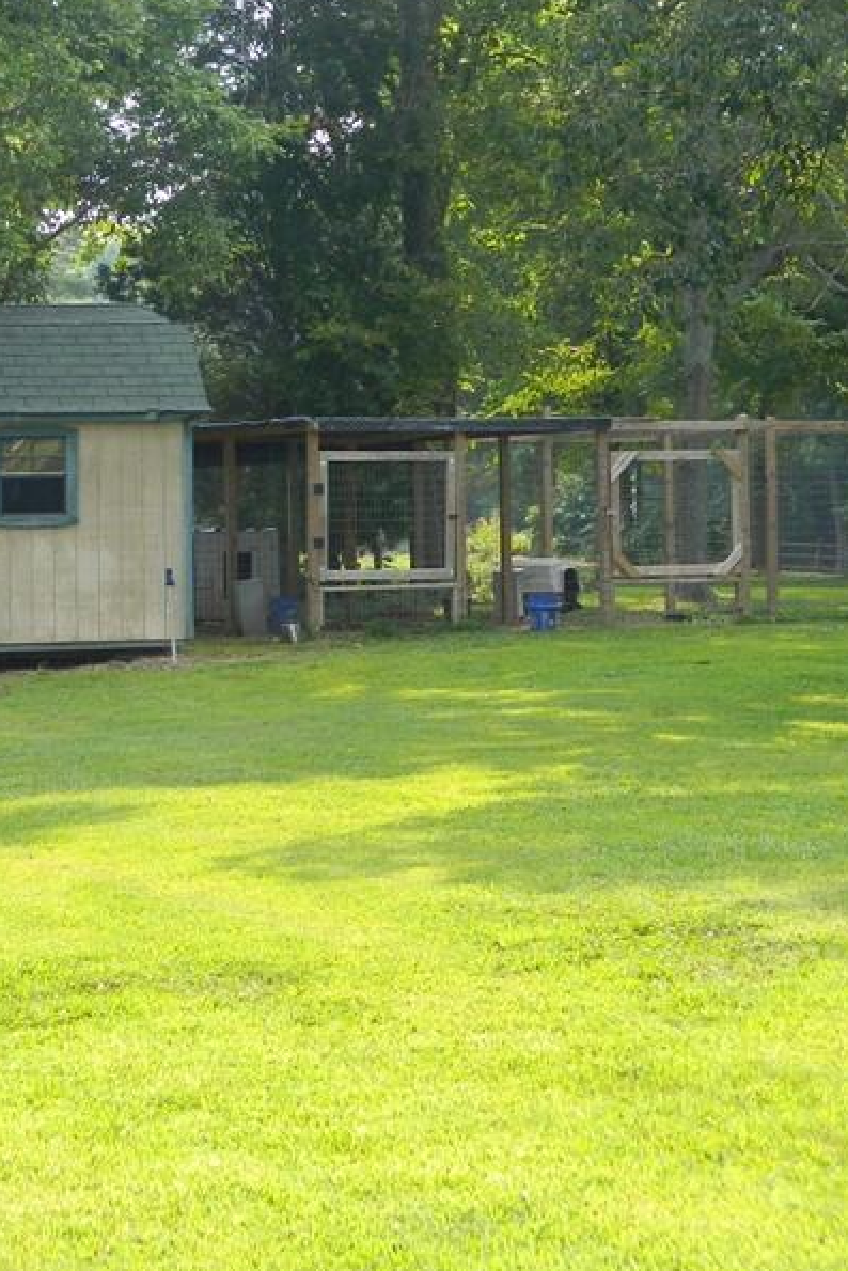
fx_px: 3602
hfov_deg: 13.4
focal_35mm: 102
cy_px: 517
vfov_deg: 20.0
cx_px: 194
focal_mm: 10.2
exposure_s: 1/200
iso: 110
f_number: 3.8
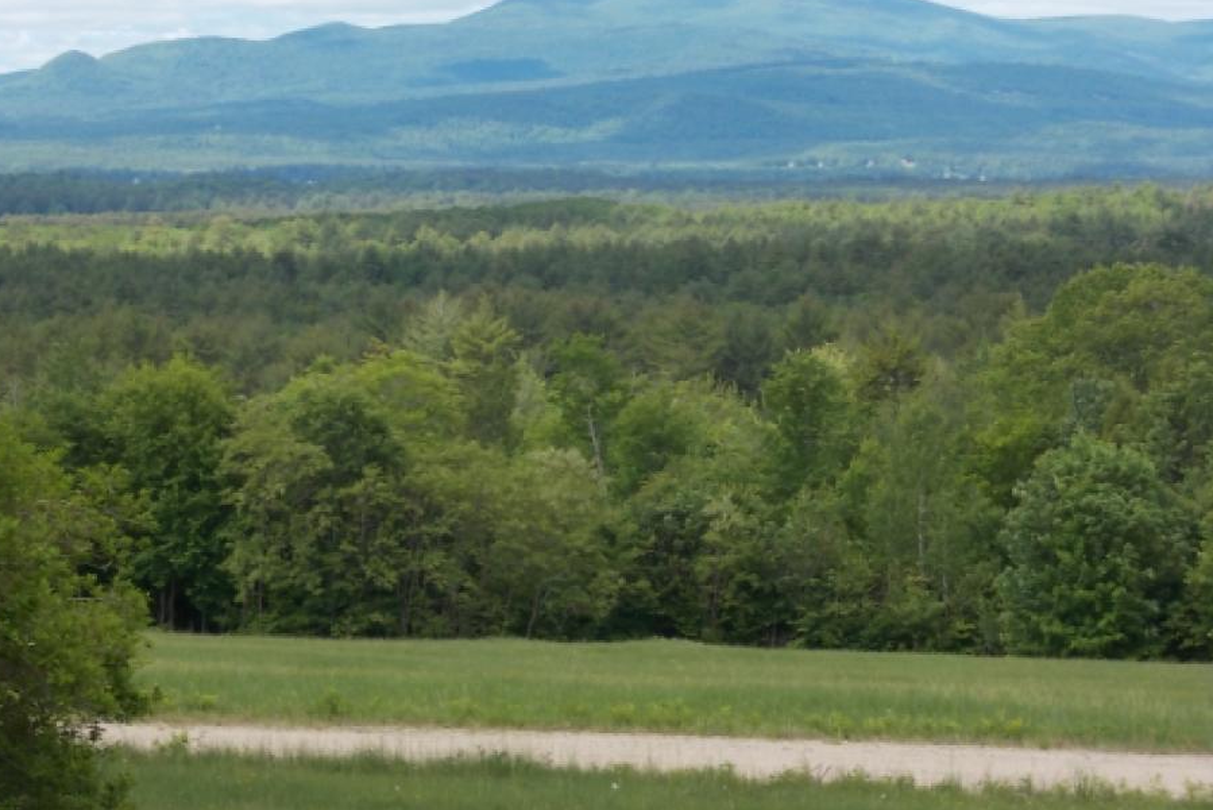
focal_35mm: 154
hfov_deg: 13.3
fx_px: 5190
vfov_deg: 8.9
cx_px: 524
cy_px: 317
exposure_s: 1/160
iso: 80
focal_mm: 23
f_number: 6.5
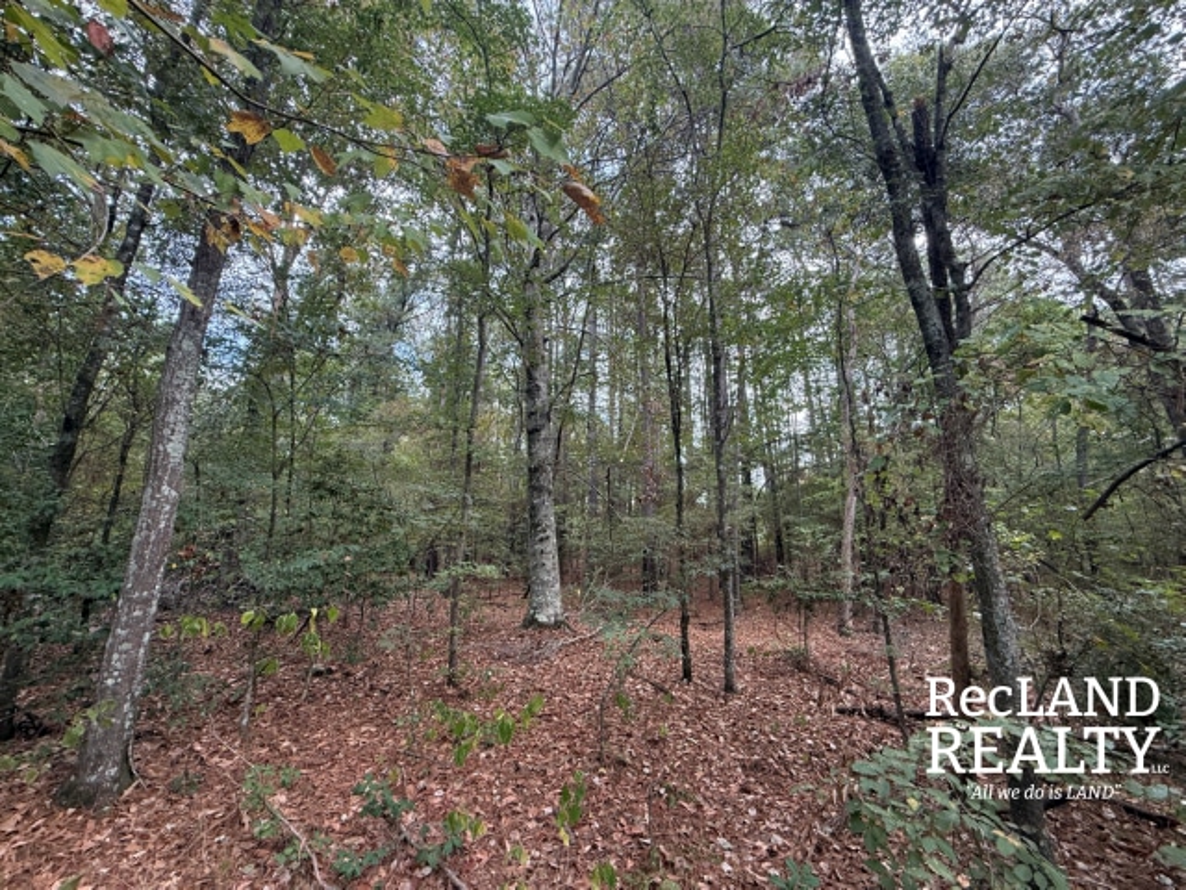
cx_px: 593
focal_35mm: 14
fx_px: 480
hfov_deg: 102.1
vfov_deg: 85.7
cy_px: 445
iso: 80
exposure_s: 1/99
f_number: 2.2
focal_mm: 2.22
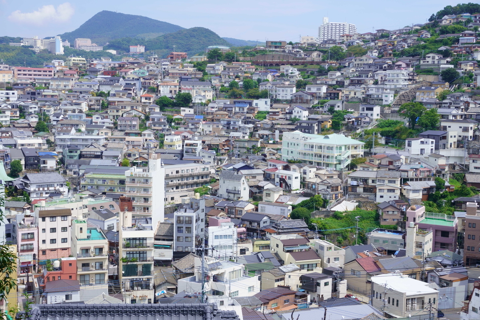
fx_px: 680
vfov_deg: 26.5
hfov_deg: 38.9
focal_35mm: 51
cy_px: 160
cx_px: 240
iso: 160
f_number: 11
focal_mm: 34
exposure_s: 1/200
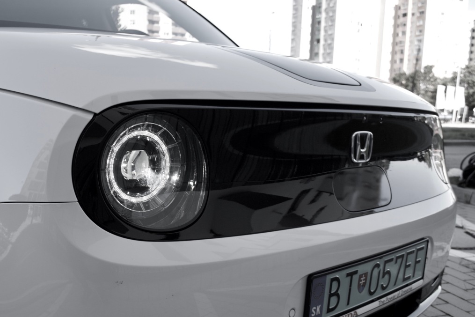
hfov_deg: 49.3
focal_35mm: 39
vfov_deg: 34.2
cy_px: 179
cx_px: 198
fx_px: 515
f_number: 5.6
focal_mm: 22
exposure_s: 1/125
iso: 100
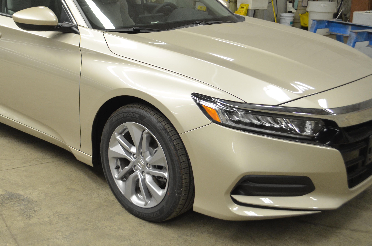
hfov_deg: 39.3
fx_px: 516
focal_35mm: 50
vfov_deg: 26.7
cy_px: 76
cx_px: 132
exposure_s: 1/60
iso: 560
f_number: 4
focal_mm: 22
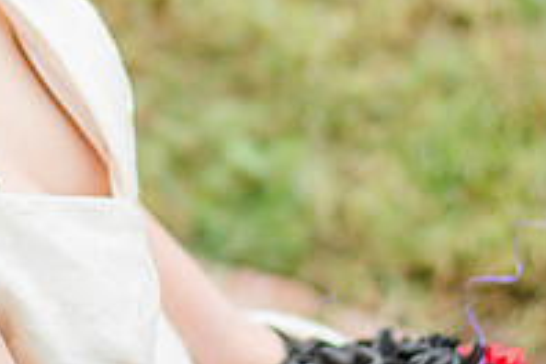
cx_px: 99
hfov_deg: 9.3
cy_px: 43
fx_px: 3336
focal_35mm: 220
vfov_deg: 6.2
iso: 100
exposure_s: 1/160
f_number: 2
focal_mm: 50
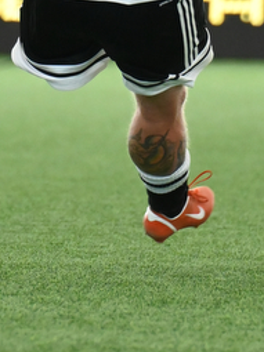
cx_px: 57
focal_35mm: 554
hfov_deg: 2.7
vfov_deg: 3.6
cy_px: 211
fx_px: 5634
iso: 3200
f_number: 2.8
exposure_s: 1/1600
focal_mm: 115
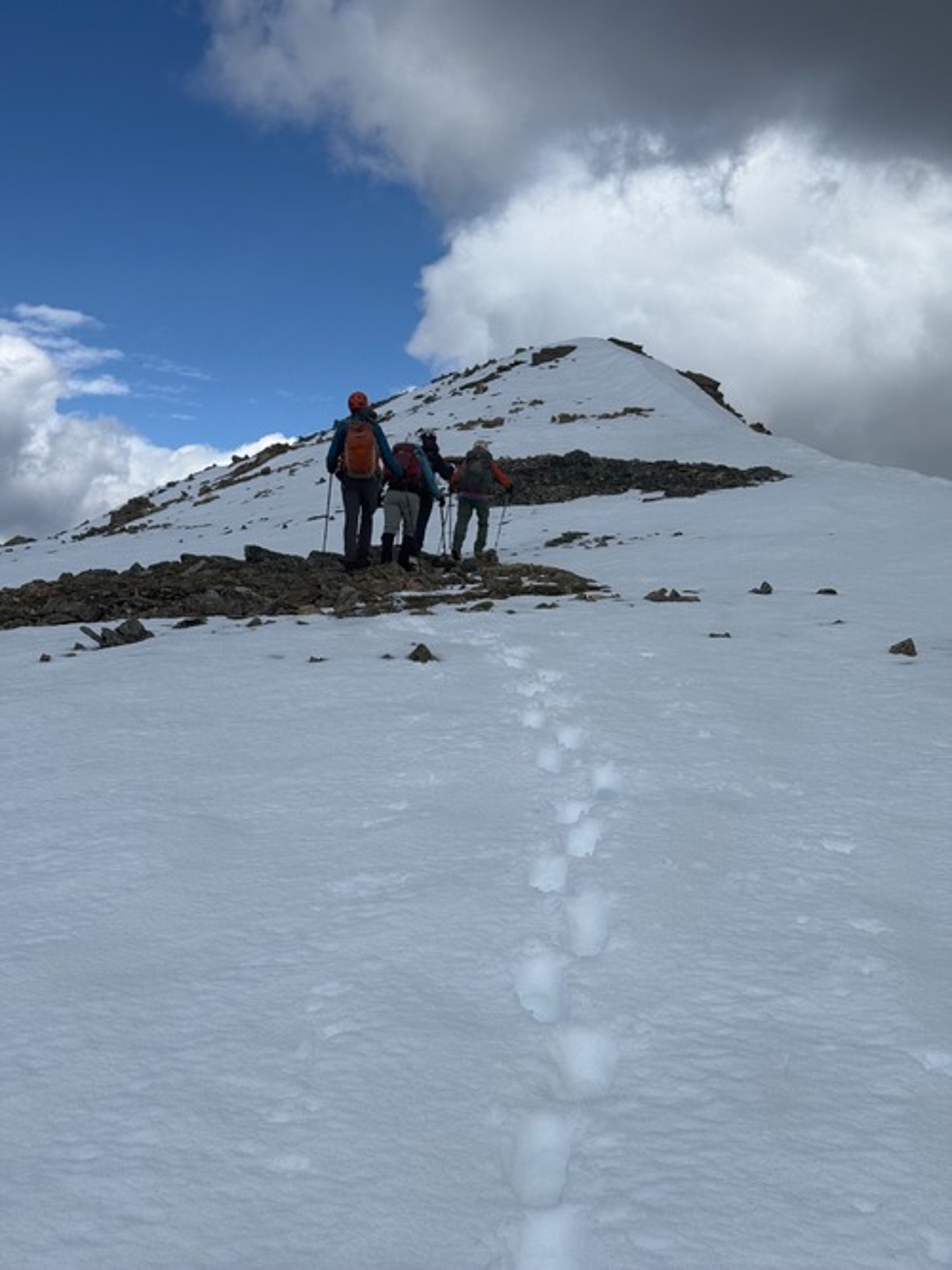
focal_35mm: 48
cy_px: 635
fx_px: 1761
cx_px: 476
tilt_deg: +1.7
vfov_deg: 39.7
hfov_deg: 30.3
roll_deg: -4.2
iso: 64
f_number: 1.78
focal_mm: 6.76
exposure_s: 1/11364
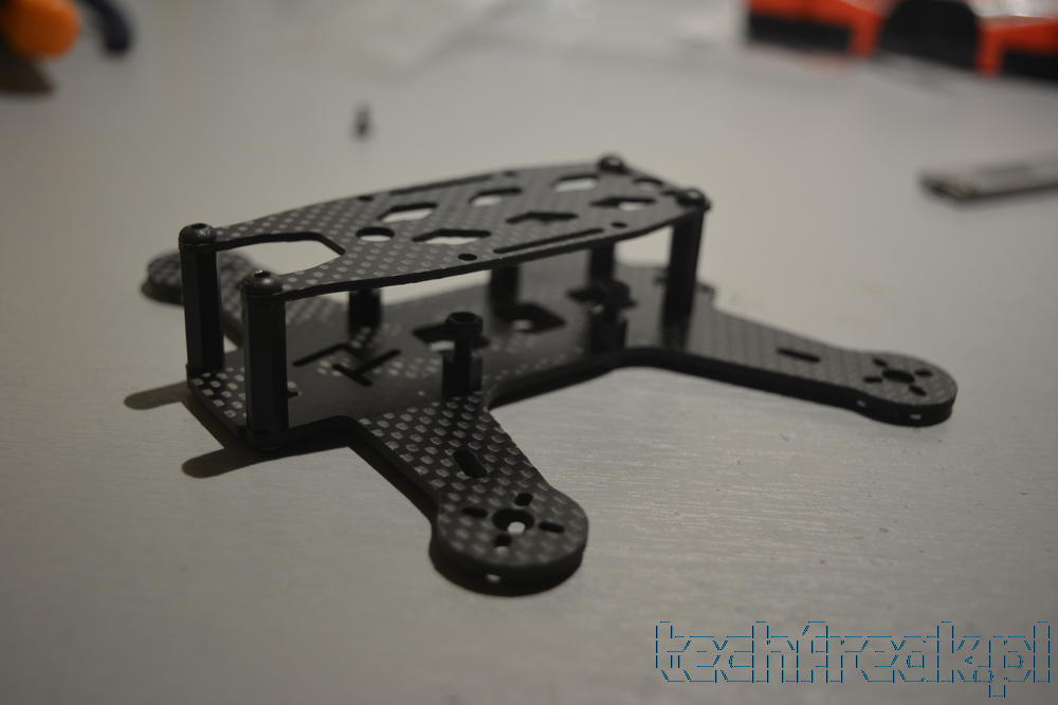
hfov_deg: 45.0
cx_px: 529
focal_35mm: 44
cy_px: 352
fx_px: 1279
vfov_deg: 30.9
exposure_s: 1/60
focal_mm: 29
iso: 400
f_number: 4.2
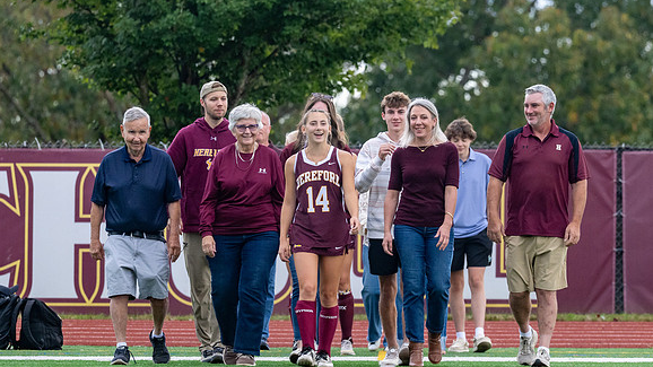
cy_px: 244
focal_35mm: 330
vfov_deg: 3.7
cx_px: 390
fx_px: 5713
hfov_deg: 6.5
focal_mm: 200
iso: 1250
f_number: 4.5
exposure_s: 1/640
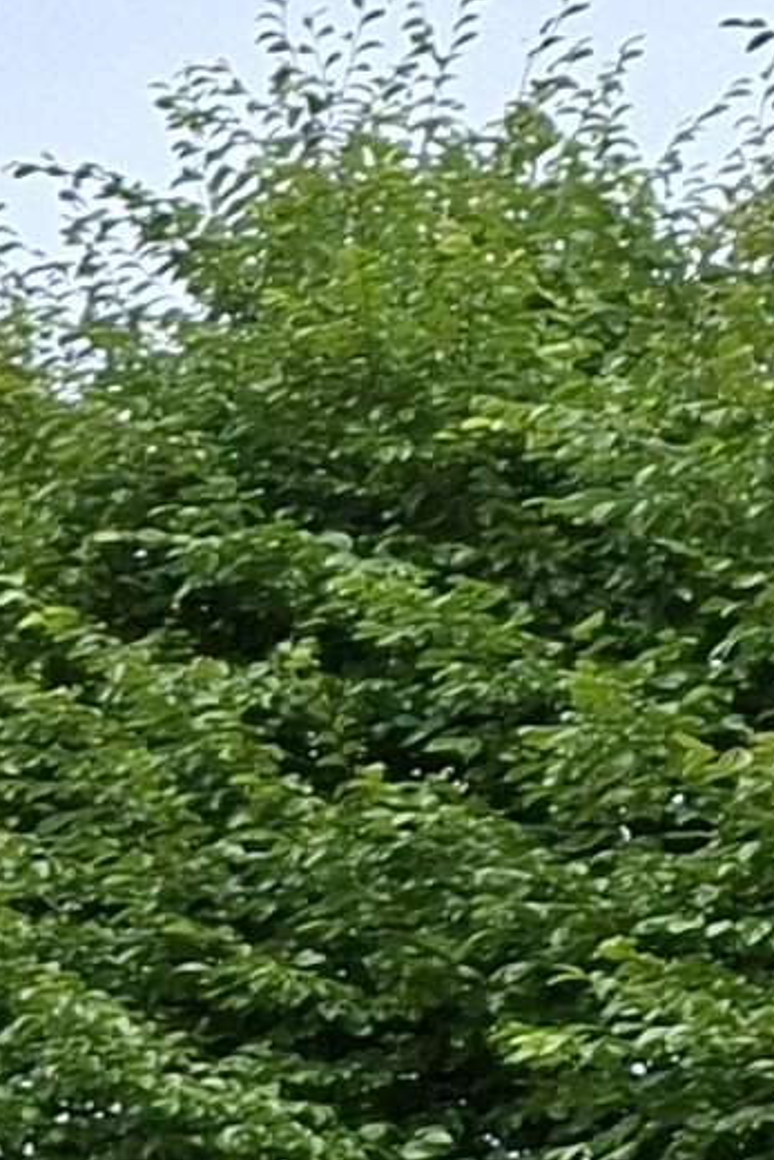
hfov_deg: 5.3
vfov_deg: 10.7
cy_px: 1847
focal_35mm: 184
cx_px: -3440
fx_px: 5930
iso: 50
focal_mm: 5.54
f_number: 1.8
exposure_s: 1/2155
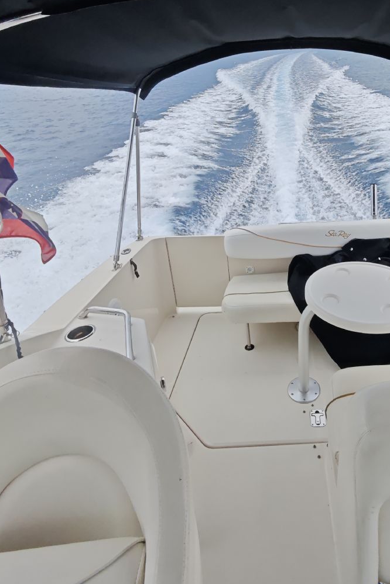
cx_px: 293
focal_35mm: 21
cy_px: 202
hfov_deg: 56.6
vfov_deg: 79.0
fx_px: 341
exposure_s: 1/699
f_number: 2.2
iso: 125
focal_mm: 2.16
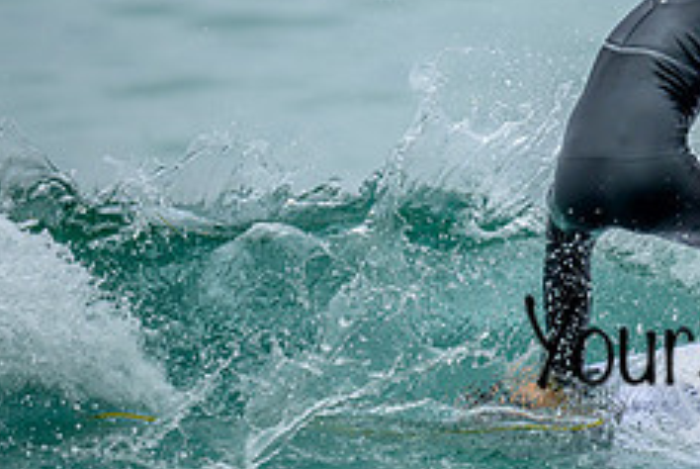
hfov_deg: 1.0
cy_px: 297
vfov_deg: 0.7
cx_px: 802
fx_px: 39501
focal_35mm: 2029
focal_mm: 800
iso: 360
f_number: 6.3
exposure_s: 1/2000
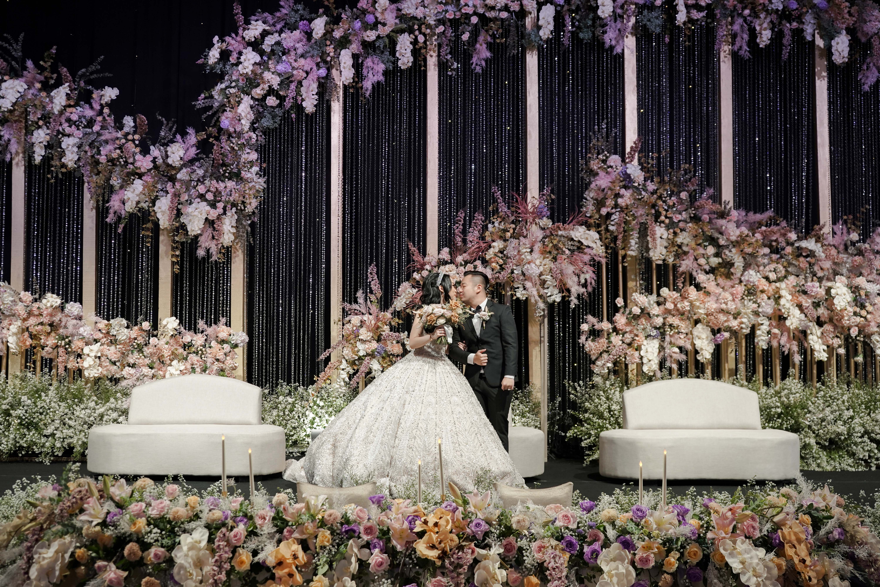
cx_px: 440
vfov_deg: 31.9
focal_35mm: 42
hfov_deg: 46.4
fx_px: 1027
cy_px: 294
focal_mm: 42
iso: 1000
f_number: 5
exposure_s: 1/100
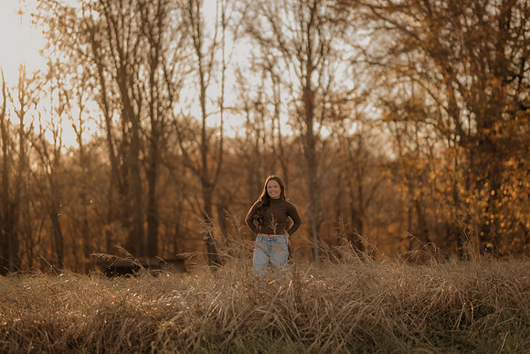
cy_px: 177
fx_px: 1252
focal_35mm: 85
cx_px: 265
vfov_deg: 16.1
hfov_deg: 23.9
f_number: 1.4
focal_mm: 85
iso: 200
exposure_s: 1/1250
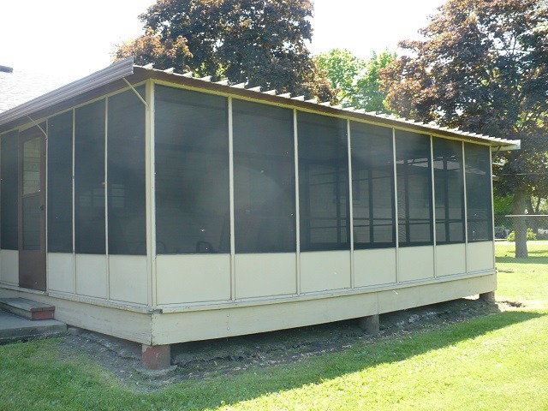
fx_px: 586
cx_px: 274
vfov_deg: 38.7
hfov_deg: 50.1
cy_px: 206
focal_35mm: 37
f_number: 2.8
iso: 100
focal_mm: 6.1
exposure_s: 1/200
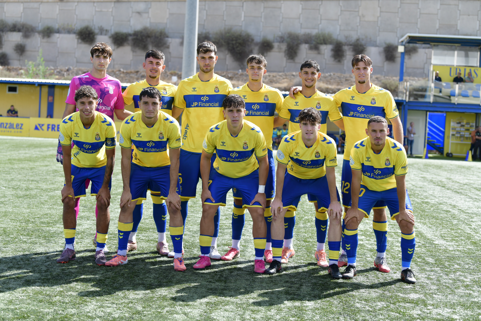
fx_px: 935
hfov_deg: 28.8
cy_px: 160
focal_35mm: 70
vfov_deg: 19.5
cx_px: 240
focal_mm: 70
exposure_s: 1/1250
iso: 200
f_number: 4
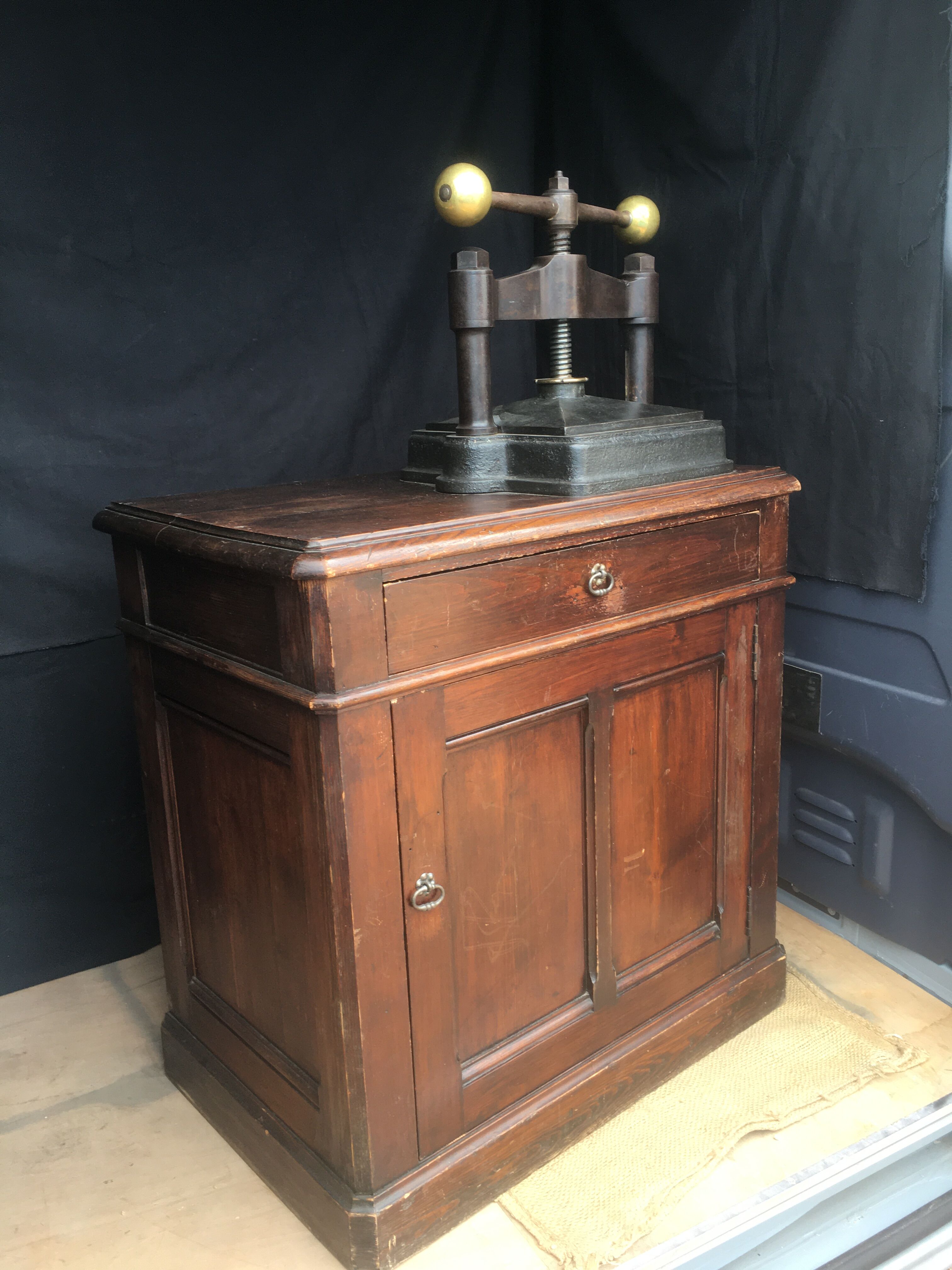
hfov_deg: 48.2
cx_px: 476
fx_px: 1063
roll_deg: +2.2
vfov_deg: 61.7
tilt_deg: -13.5
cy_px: 635
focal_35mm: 29
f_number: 2.2
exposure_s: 1/100
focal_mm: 4.15
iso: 40
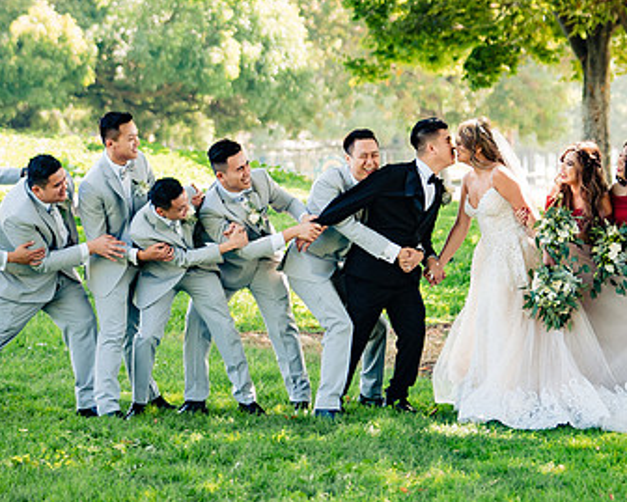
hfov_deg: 10.7
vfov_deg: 8.5
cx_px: 391
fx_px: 3360
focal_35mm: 181
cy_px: 215
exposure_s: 1/200
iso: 200
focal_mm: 70
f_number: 2.8
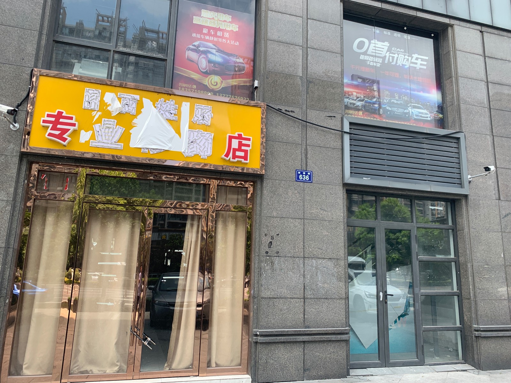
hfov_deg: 67.3
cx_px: 256
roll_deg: -1.6
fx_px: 384
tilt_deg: +13.0
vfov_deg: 53.1
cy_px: 192
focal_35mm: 26
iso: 25
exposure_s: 1/529
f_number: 1.8
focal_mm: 4.25
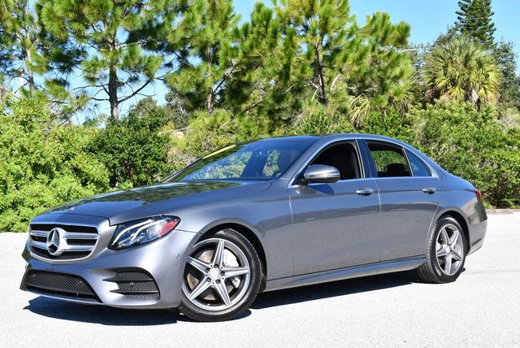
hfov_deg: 38.2
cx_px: 260
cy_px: 174
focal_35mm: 52
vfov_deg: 26.0
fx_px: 752
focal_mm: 26
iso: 200
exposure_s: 1/250
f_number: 8
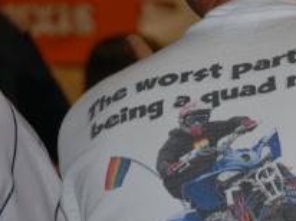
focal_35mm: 426
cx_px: 329
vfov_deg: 3.5
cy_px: 169
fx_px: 3643
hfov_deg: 4.6
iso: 200
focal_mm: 95
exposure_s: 1/60
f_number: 5.6
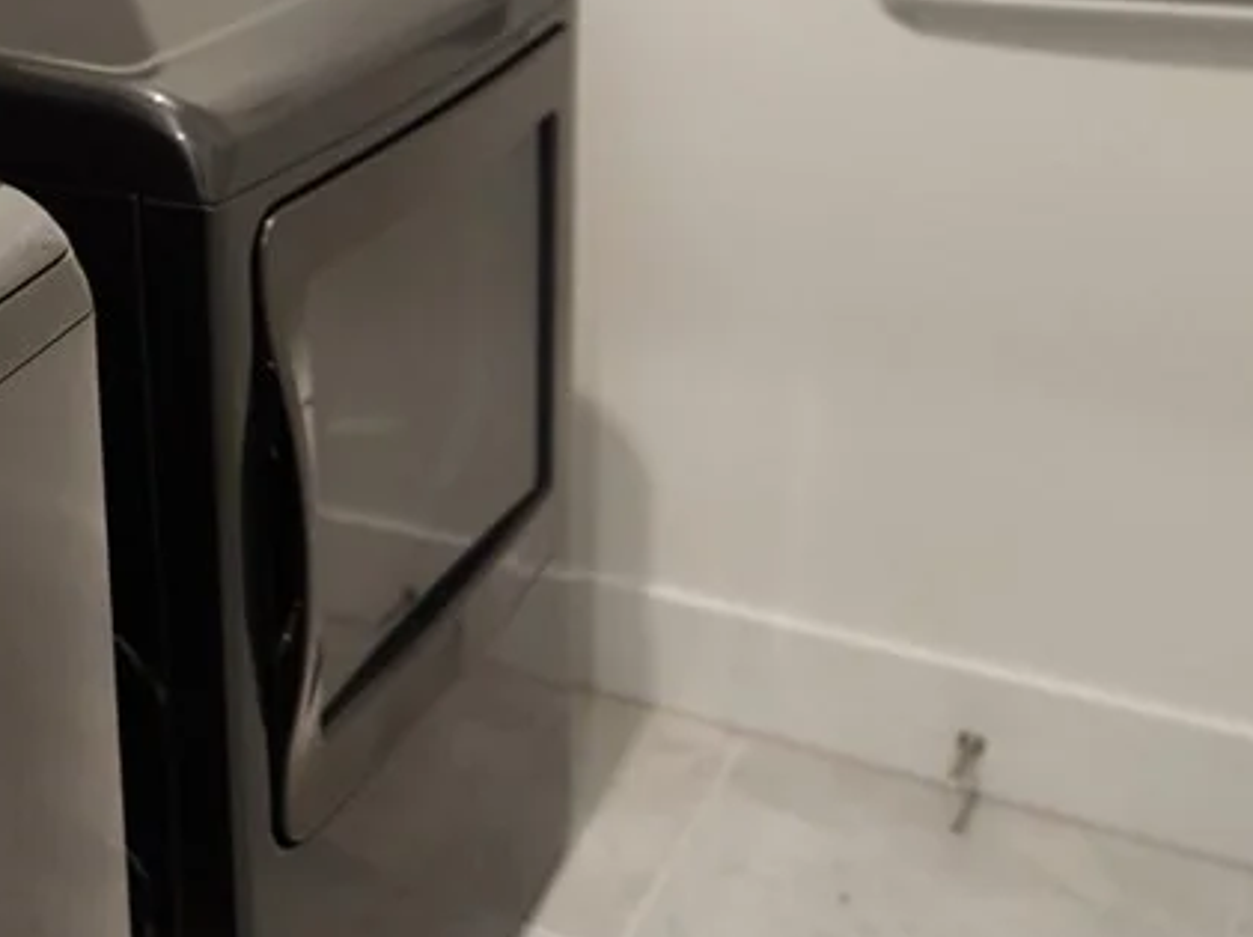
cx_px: -125
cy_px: 119
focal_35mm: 56
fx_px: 2025
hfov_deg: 30.7
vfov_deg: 25.4
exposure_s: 1/120
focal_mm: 5.4
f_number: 1.8
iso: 250
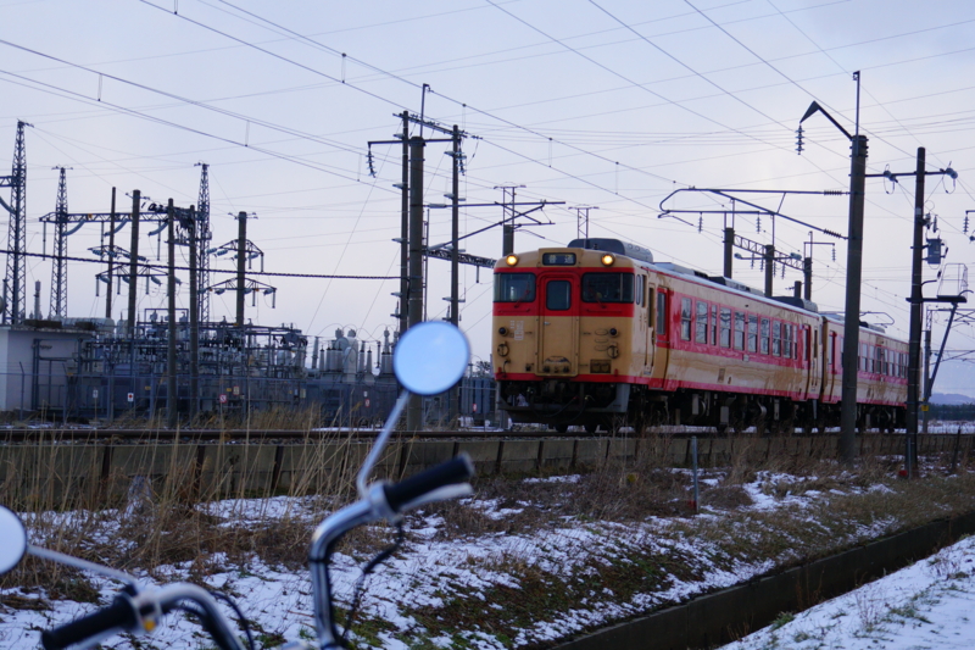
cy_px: 325
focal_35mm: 72
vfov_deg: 18.9
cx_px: 488
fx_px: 1949
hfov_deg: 28.1
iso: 640
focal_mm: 48
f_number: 5
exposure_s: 1/1000
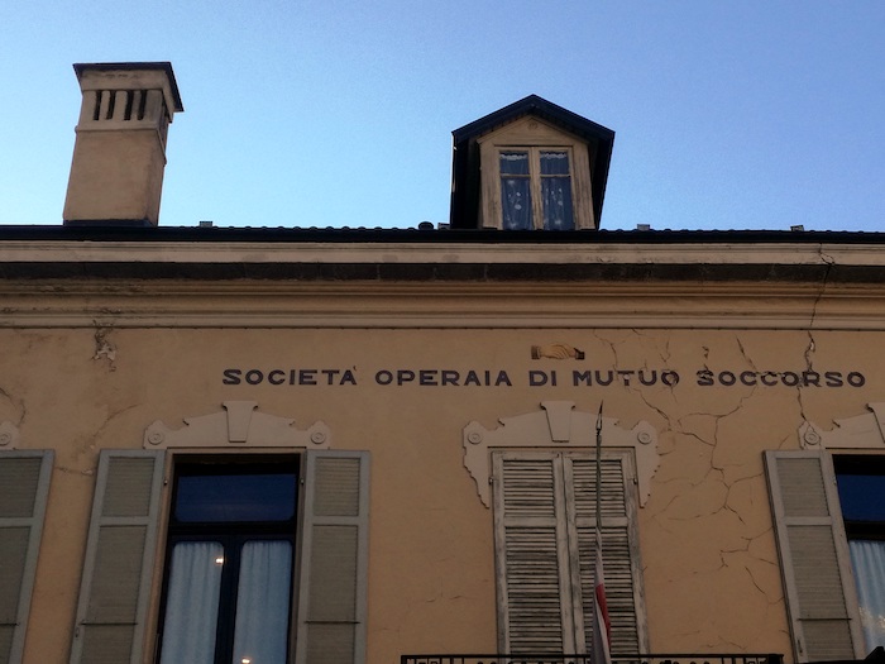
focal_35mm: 52
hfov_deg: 36.8
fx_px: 1329
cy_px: 332
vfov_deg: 28.0
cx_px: 442
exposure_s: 1/649
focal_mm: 3.79
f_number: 2
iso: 50
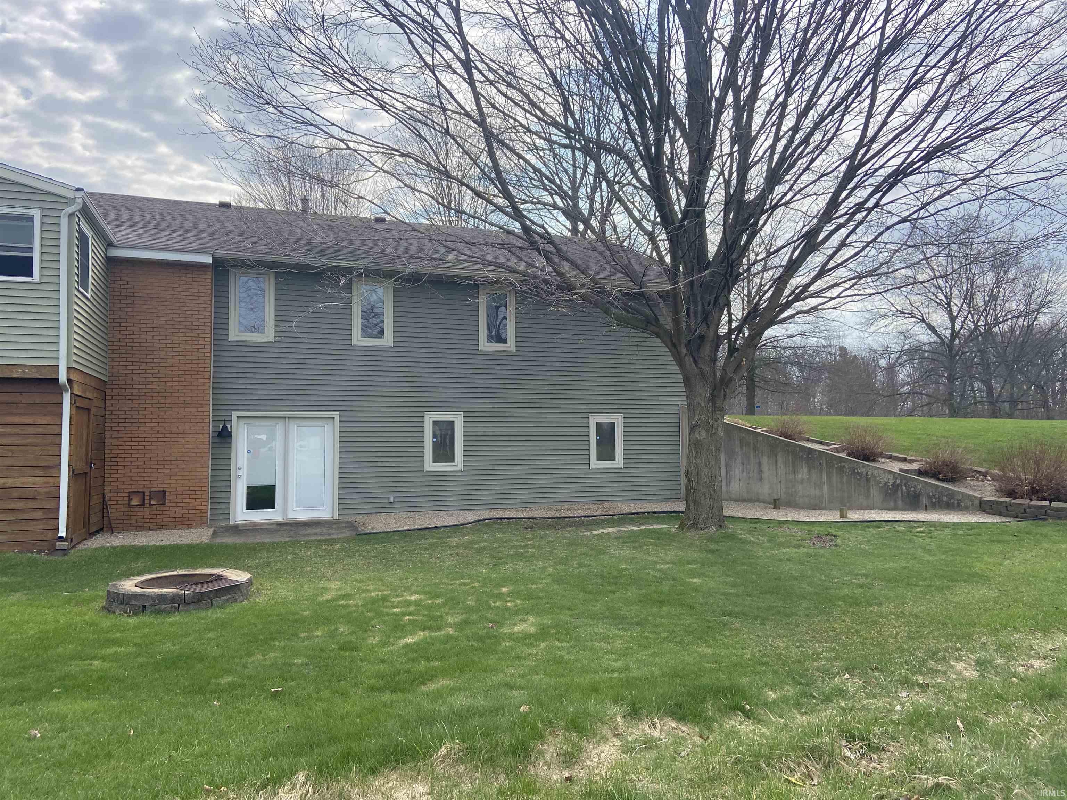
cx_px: 534
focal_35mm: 26
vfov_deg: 53.1
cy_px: 400
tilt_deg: +1.1
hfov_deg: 67.3
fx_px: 801
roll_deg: +0.5
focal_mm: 4.25
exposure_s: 1/2513
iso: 32
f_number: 1.8
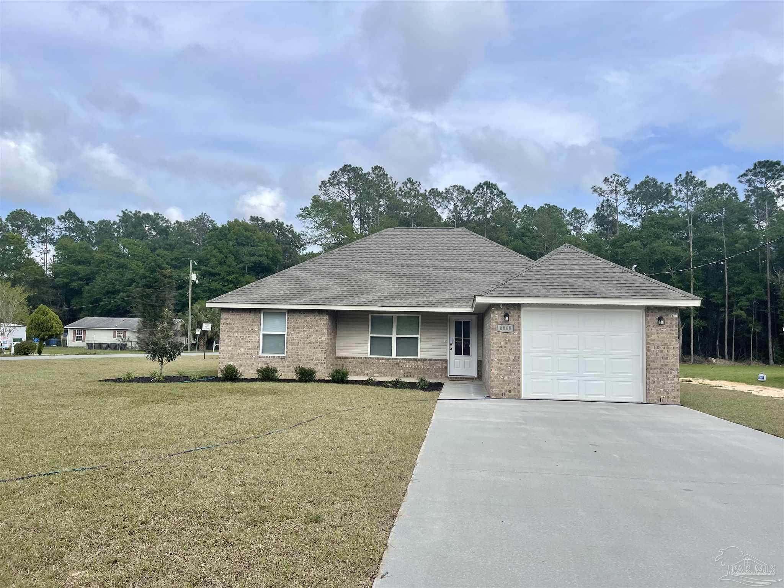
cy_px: 294
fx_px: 589
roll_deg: -1.8
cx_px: 392
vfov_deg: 53.1
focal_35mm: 26
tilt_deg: +4.5
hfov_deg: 67.3
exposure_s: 1/3663
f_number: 1.6
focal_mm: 5.1
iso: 32
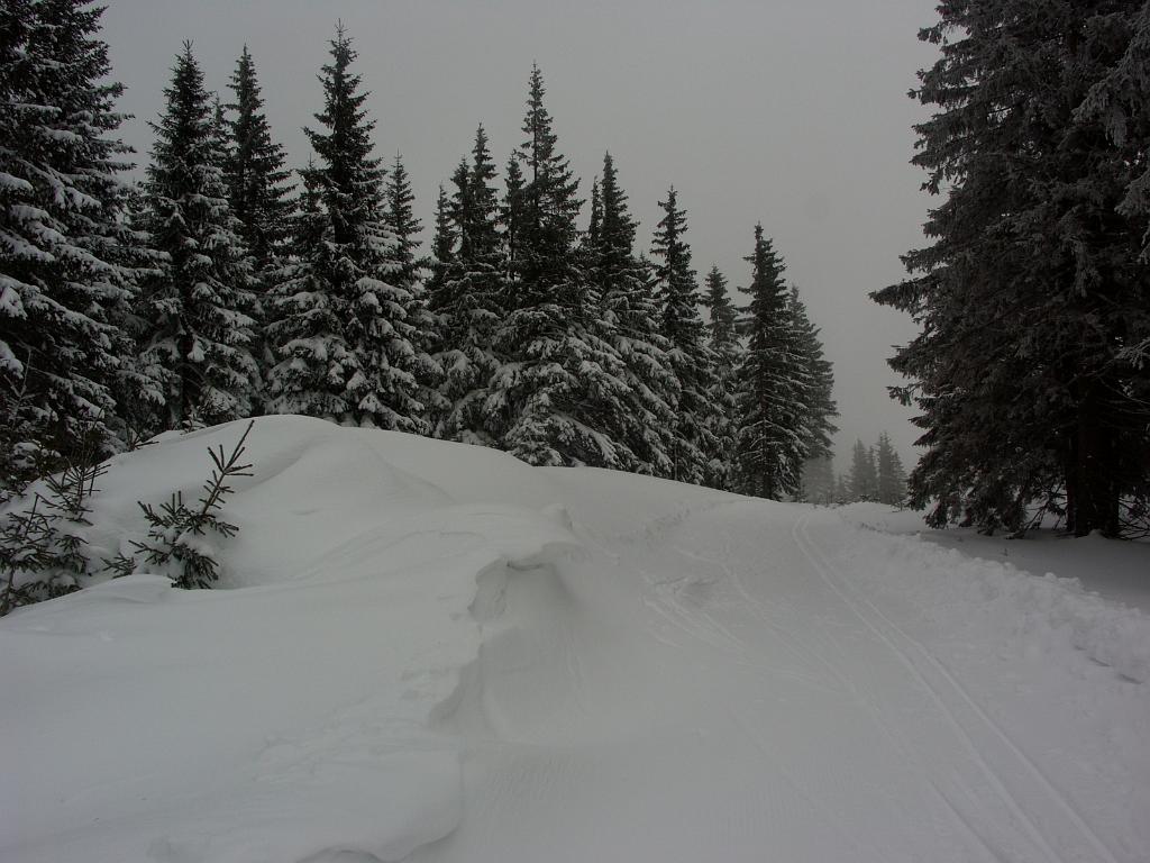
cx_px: 575
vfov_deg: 49.7
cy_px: 432
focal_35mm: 28
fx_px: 930
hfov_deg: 63.4
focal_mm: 7.2
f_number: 9
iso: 64
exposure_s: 1/500
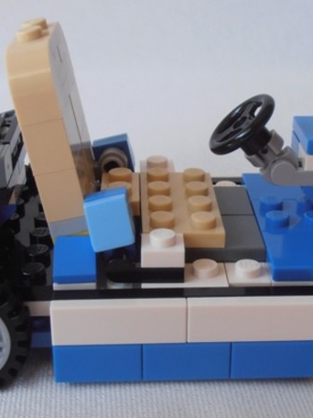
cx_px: 174
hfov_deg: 20.2
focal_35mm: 73
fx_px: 880
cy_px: 213
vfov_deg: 26.7
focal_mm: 6.61
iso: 80
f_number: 3.9
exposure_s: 1/50
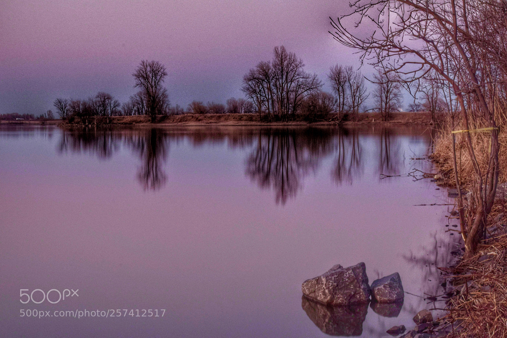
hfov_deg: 26.0
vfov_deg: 17.5
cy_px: 169
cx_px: 254
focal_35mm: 78
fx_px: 1098
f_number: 25
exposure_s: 159
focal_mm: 52
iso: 200
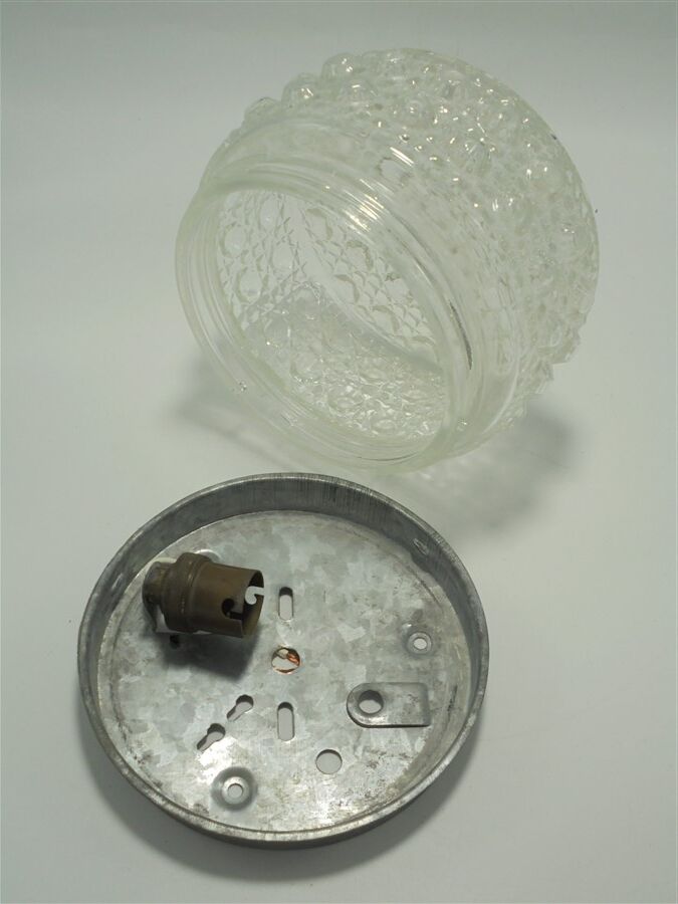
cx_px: 339
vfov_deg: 54.0
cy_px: 452
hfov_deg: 41.8
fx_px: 888
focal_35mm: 34
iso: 100
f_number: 4
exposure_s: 1/125
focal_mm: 6.1
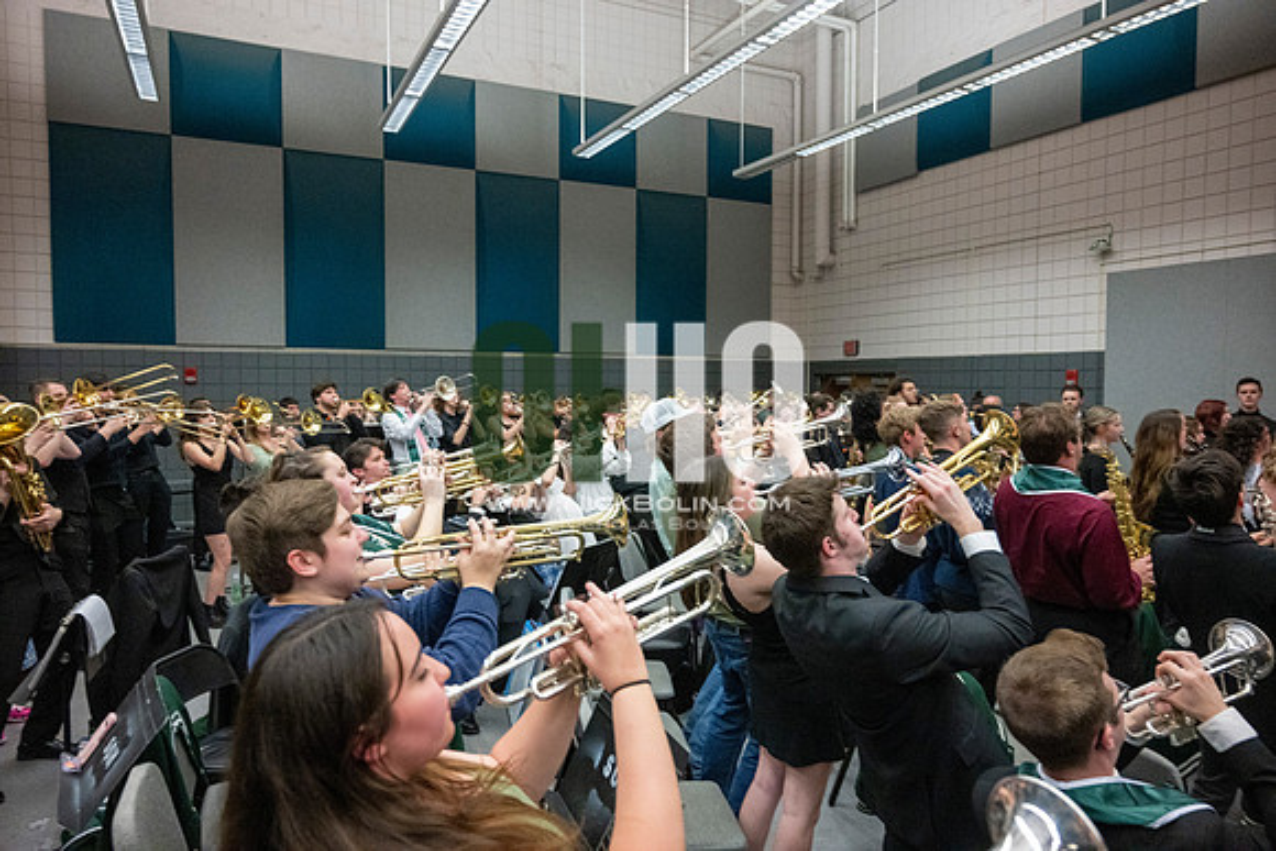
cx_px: 638
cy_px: 426
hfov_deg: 73.7
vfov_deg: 53.2
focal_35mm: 24
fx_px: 851
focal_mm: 24
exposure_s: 1/500
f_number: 4
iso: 10000
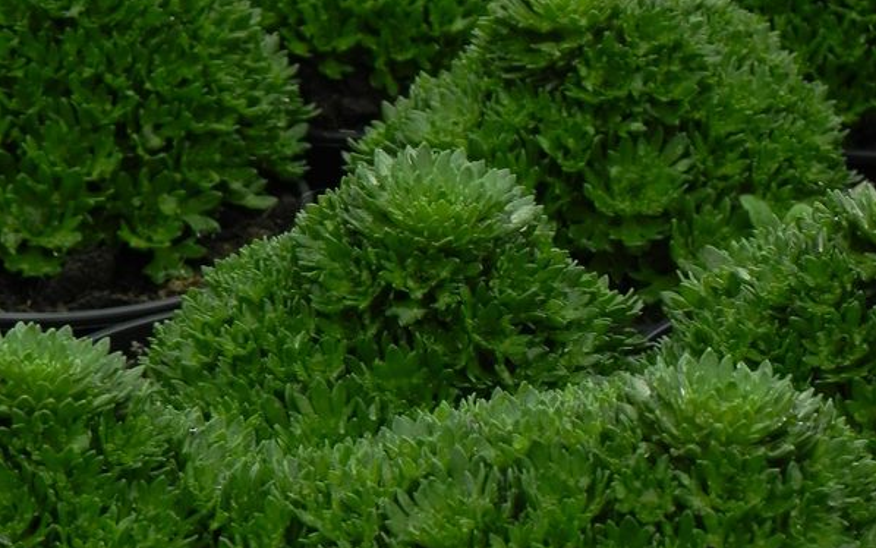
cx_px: 438
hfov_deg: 11.4
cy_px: 154
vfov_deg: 7.2
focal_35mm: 183
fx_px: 4370
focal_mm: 23
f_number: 5
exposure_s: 1/80
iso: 160
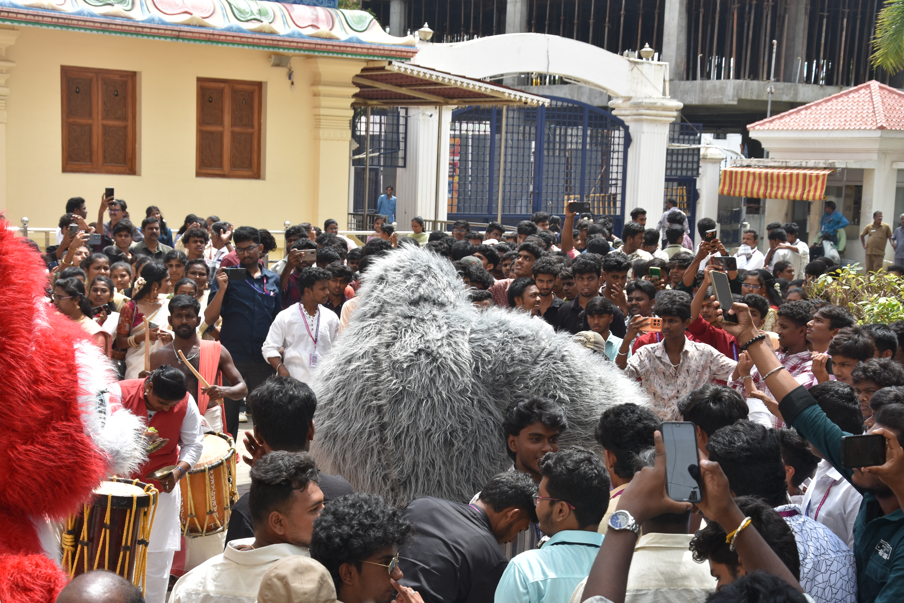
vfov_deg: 20.2
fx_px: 1695
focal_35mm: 68
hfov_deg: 29.9
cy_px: 302
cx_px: 452
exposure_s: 1/500
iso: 280
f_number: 8
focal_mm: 45
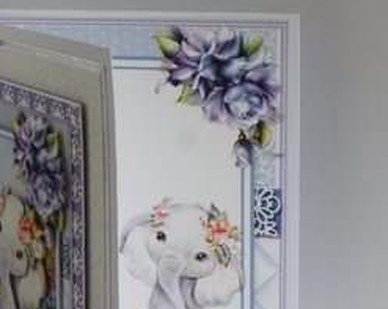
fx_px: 1491
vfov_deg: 11.8
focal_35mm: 130
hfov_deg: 14.8
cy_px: 233
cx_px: 88
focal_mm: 13.2
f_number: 4.7
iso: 400
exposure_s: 1/50
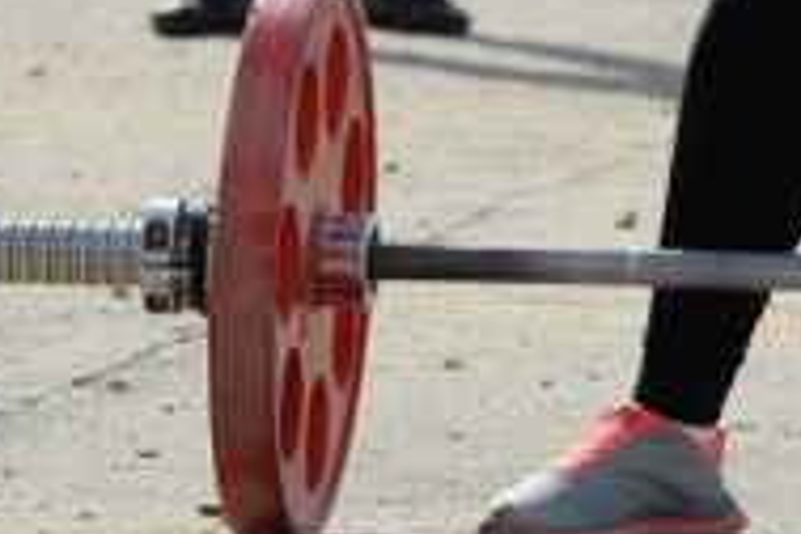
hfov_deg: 2.8
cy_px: -259
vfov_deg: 1.9
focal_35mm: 739
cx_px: 1212
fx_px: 16441
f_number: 8
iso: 100
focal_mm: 200
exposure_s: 1/250
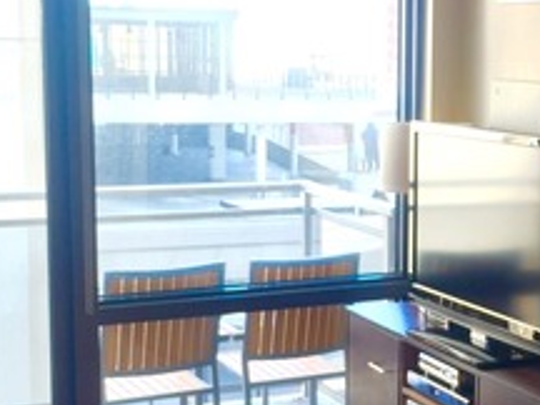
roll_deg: -1.0
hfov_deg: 22.2
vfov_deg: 17.1
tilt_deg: -9.9
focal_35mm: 86
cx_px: 488
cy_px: 260
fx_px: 1342
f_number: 2.2
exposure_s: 1/30
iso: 32
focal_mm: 4.15
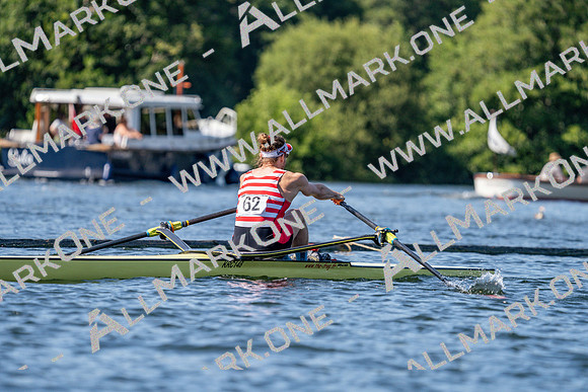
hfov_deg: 5.4
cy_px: 196
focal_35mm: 385
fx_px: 6290
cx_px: 294
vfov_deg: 3.6
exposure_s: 1/1600
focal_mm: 385
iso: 320
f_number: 6.3
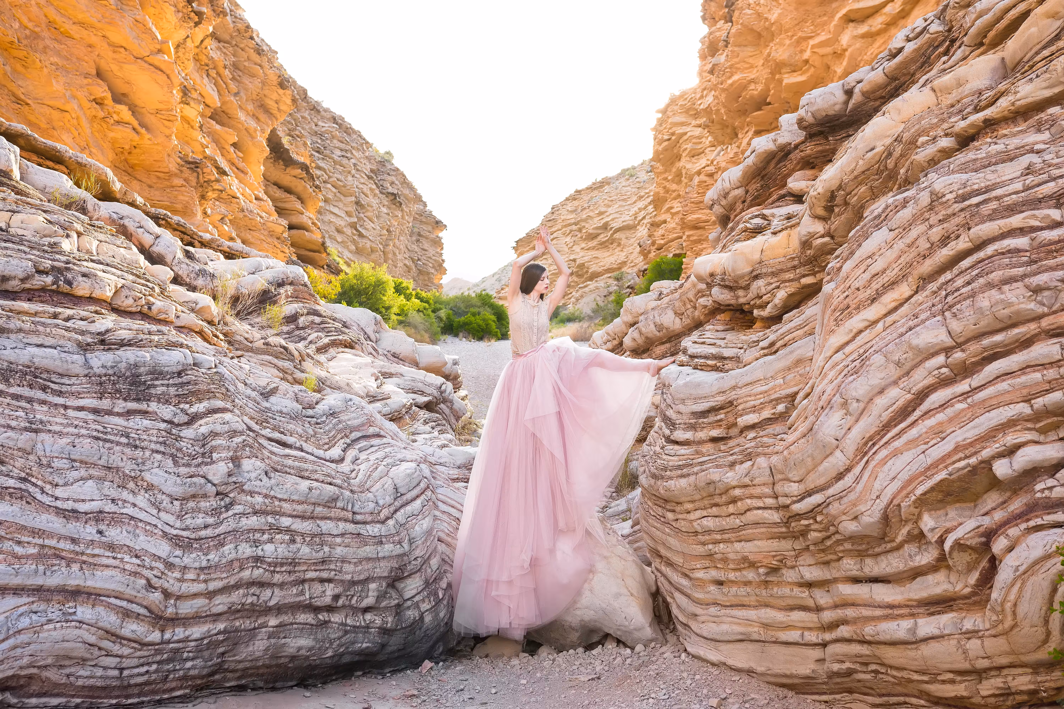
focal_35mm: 35
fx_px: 1034
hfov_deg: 54.4
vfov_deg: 37.9
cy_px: 354
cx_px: 532
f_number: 4
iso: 500
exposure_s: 1/400
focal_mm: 35
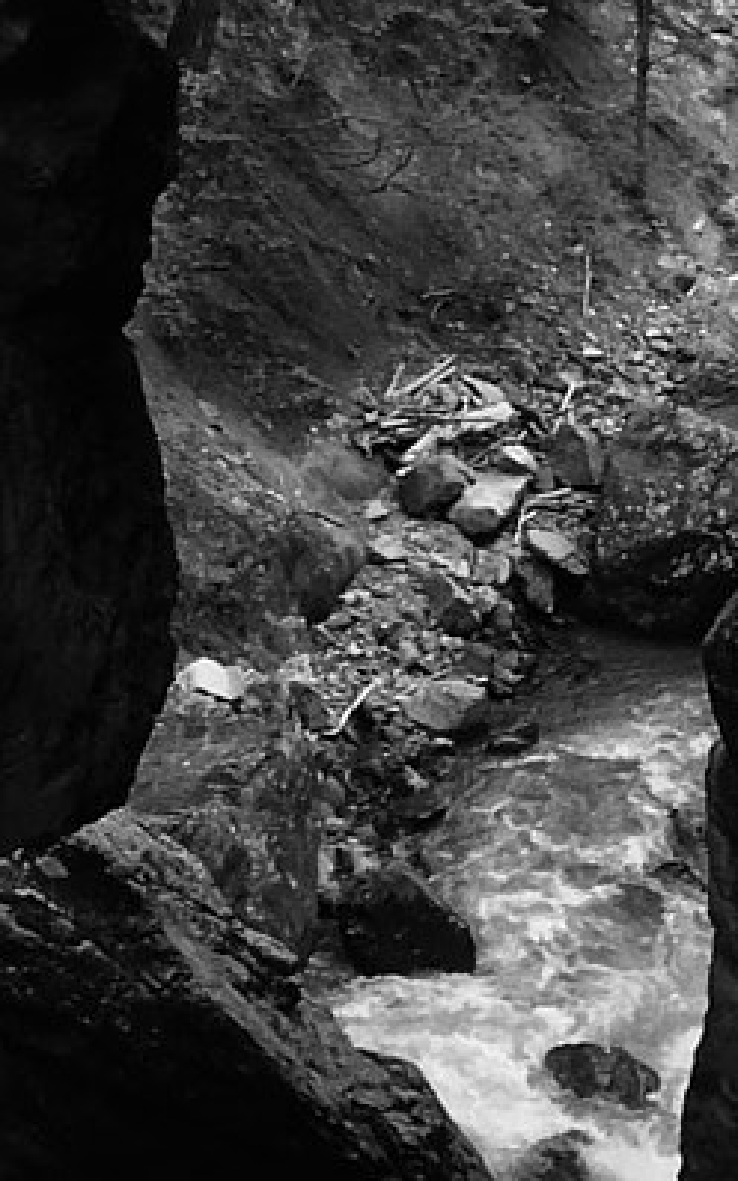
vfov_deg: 14.5
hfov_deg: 10.2
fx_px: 3992
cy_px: -1020
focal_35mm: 124
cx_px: -357
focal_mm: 4.15
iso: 25
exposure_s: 1/120
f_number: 2.2
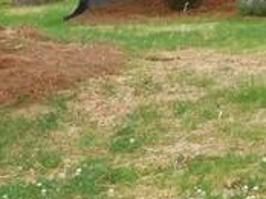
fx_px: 1266
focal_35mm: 165
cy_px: -60
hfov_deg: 10.5
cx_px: 608
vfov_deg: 8.8
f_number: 3.5
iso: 125
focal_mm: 5
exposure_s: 1/125
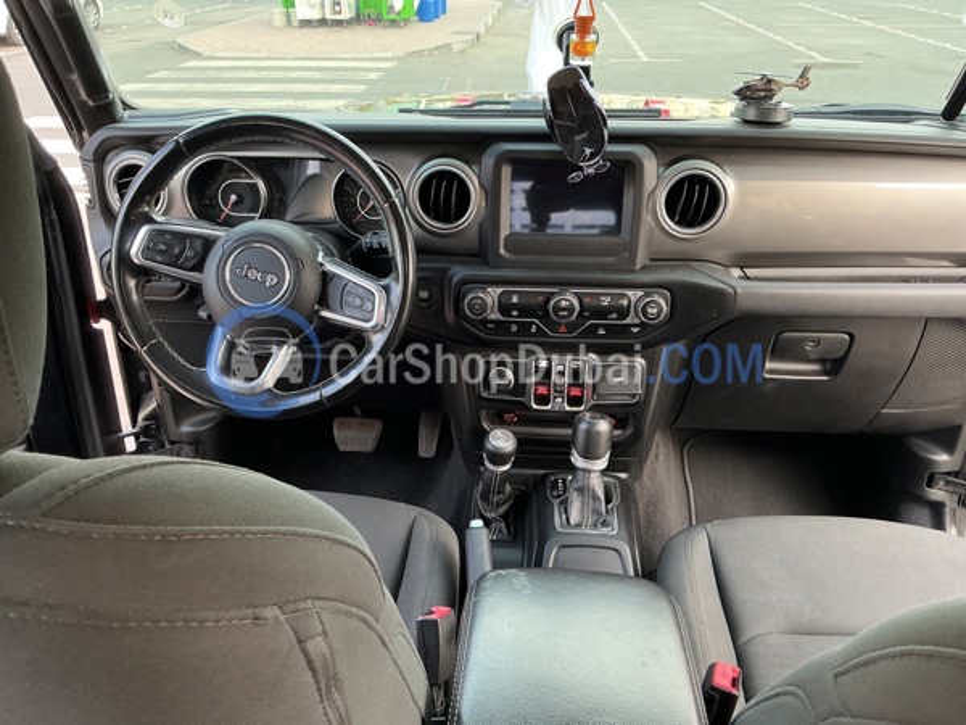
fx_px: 809
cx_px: 483
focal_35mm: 29
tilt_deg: -28.1
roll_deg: -0.2
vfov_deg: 48.2
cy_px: 362
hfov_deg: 61.7
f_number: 1.8
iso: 80
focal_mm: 3
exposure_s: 1/60
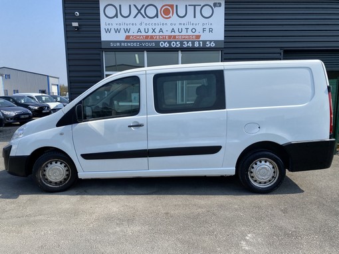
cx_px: 170
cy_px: 127
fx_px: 255
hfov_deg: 67.3
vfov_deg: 53.1
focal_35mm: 26
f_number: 1.8
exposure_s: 1/2817
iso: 32
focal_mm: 4.25
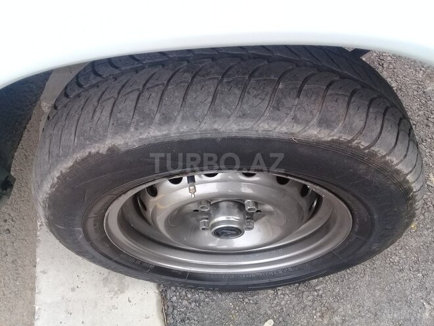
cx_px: 217
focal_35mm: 31
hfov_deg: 58.4
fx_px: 389
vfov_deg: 45.4
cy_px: 163
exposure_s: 1/100
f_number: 2.2
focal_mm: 3.3
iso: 100
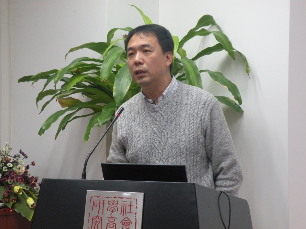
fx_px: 972
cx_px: 153
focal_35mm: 110
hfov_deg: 17.9
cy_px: 114
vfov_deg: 13.5
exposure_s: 1/26.1
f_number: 4
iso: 400
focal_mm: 19.4
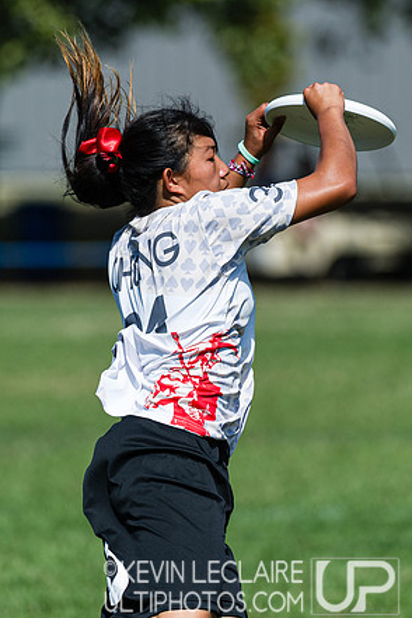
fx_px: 9046
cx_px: 230
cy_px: 272
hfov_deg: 2.6
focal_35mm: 527
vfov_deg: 3.9
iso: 400
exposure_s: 1/4000
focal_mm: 300
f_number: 4
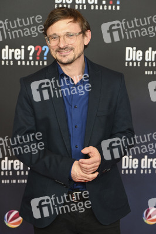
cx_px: 78
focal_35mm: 98
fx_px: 638
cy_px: 117
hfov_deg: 13.9
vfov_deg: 20.8
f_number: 6.3
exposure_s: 1/160
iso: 1250
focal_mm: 98
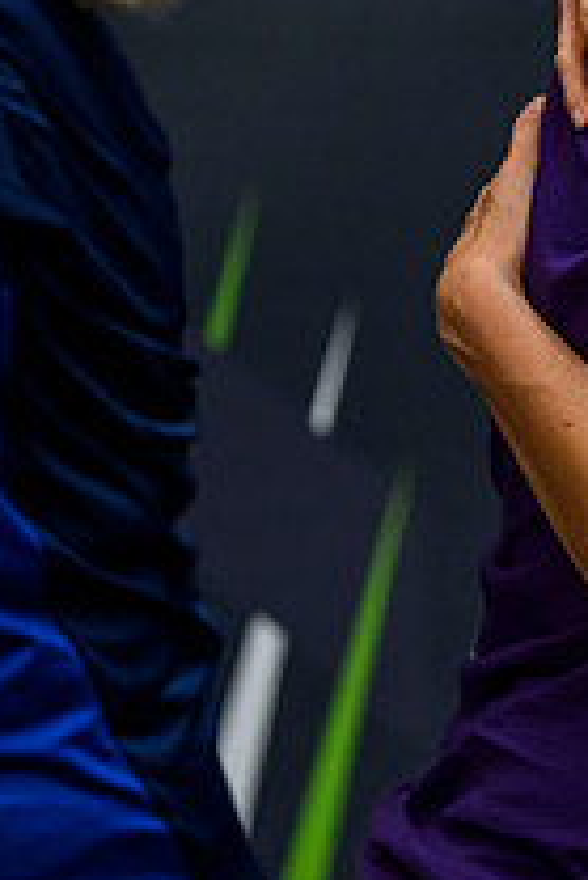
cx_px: 1202
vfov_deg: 7.2
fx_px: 6946
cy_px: 66
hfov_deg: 4.8
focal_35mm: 284
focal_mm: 82
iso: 4000
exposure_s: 1/400
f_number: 3.5
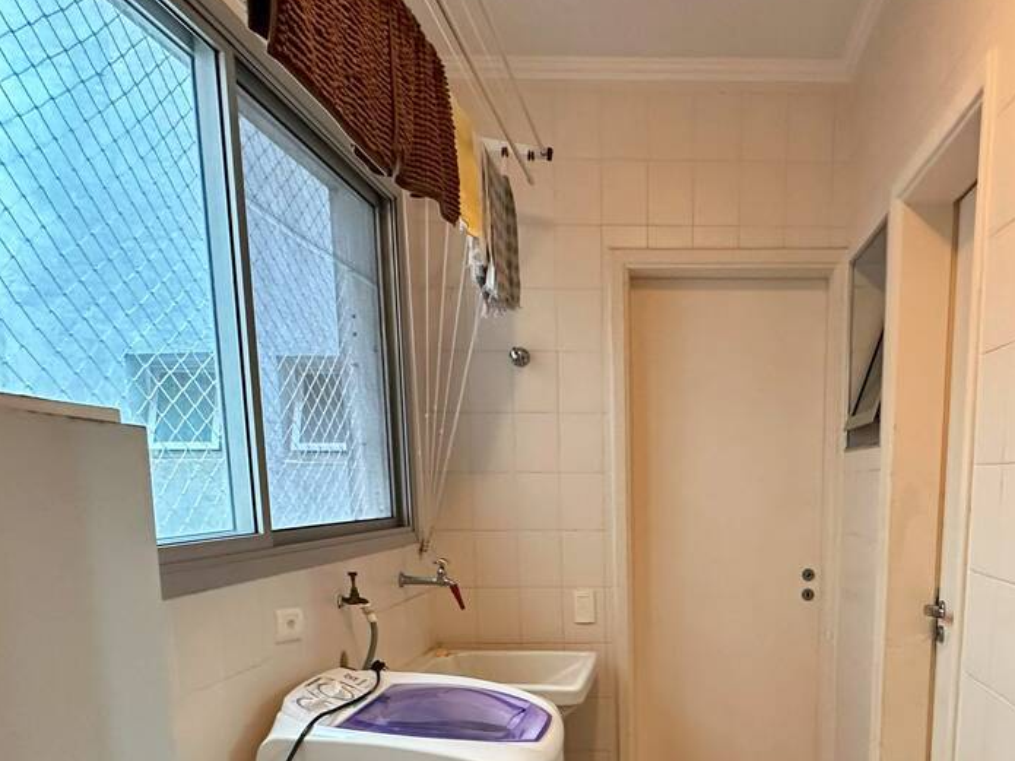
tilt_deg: -9.9
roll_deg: -0.4
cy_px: 628
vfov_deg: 45.3
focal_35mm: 29
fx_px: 850
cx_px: 694
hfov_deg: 59.9
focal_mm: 2.22
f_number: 2.2
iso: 400
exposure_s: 1/60
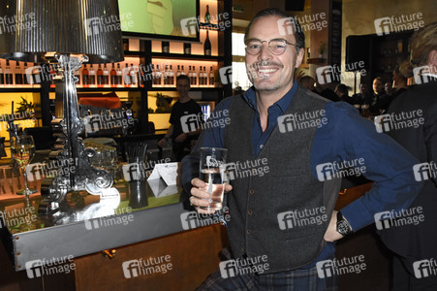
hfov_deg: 62.0
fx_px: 364
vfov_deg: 43.5
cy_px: 146
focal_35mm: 30
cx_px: 218
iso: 2000
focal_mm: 20
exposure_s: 1/60
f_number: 6.3
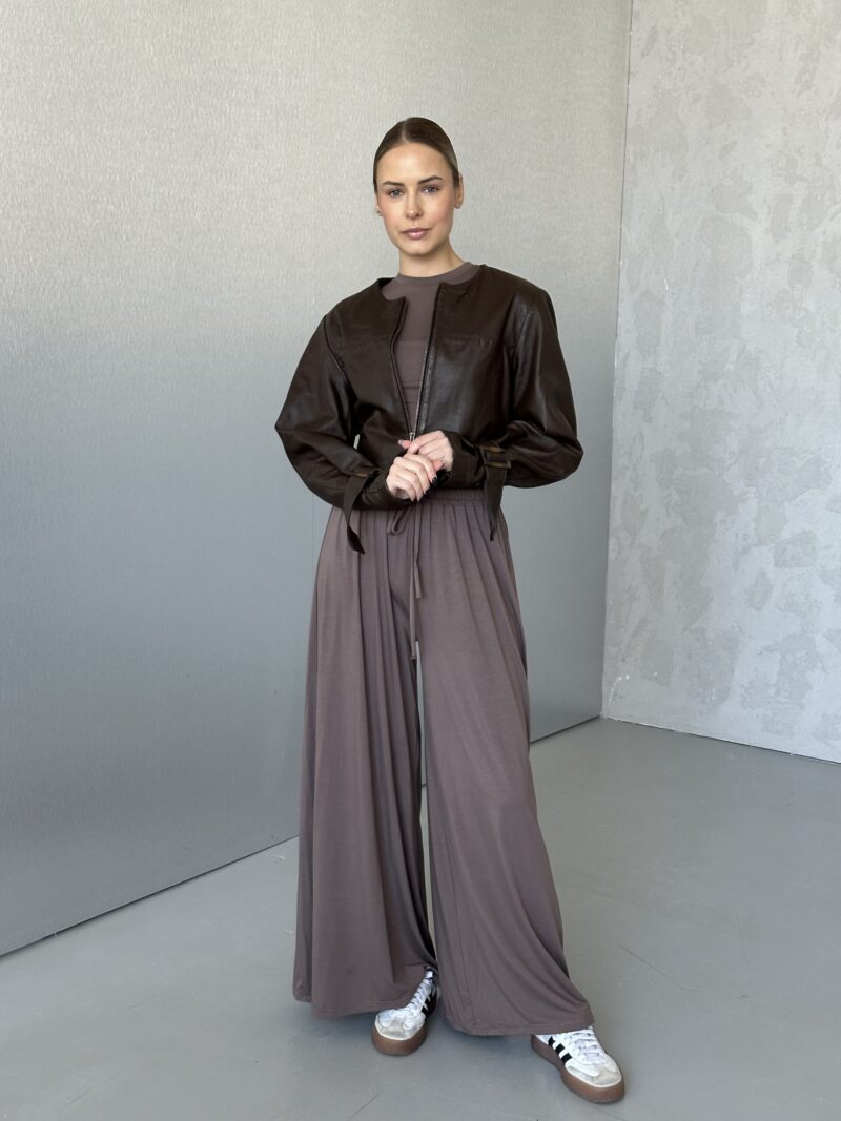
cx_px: 420
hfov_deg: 30.3
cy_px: 560
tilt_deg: -8.5
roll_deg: -1.5
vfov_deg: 39.7
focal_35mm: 48
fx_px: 1555
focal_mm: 6.86
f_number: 1.78
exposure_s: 1/60
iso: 100
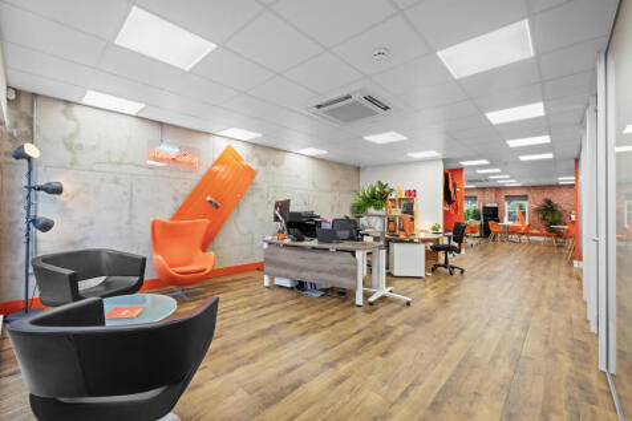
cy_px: 210
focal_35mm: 14
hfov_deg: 104.3
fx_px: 246
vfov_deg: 81.2
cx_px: 316
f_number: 8
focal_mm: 14
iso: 100
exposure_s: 1/4
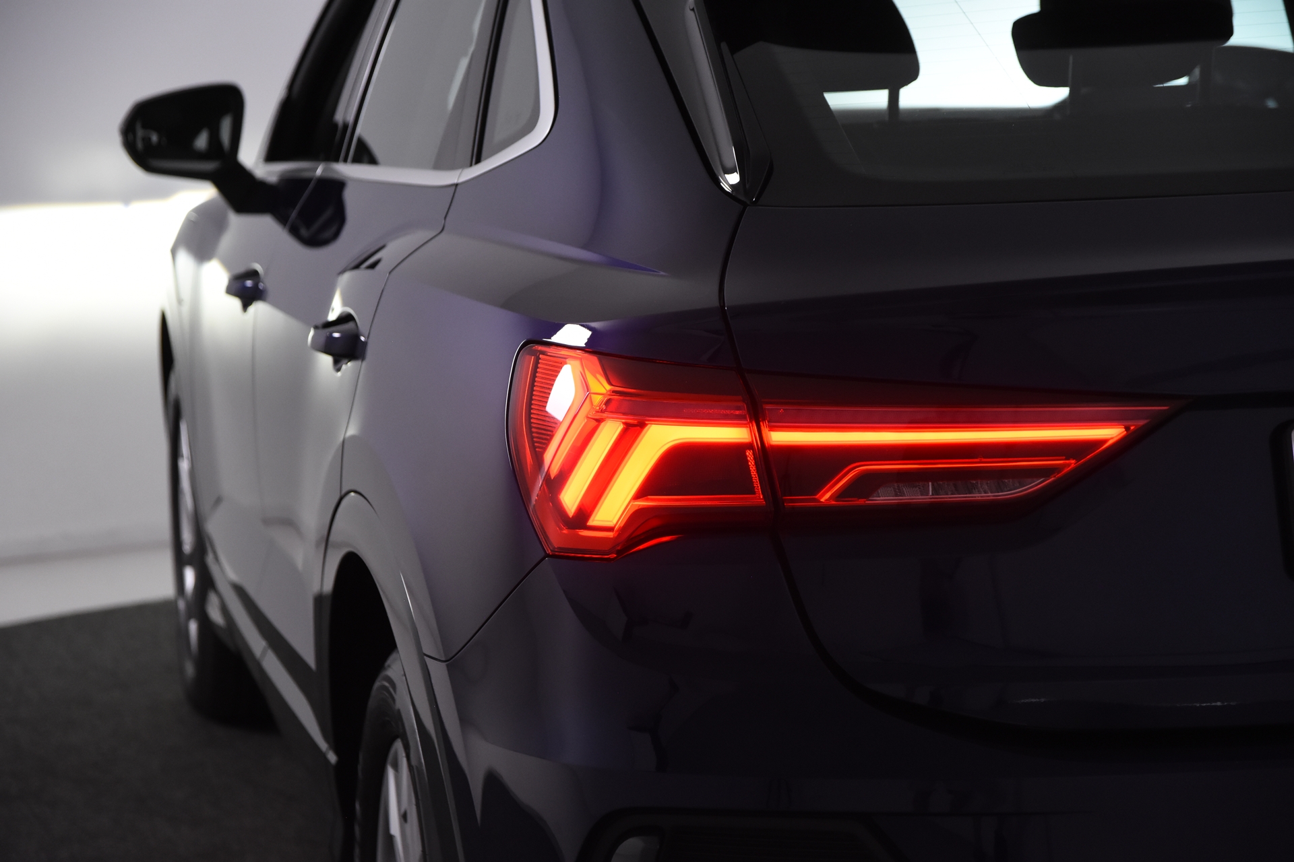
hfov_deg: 23.4
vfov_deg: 15.7
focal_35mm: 87
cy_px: 431
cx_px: 647
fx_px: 3127
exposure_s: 1/250
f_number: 4
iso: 1600
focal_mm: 58
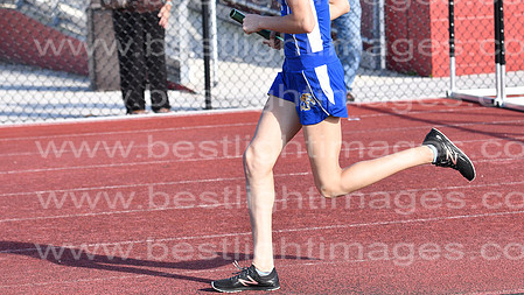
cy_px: 73
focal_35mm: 199
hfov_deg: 10.8
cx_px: 300
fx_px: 2766
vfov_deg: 6.1
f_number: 5.6
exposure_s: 1/3200
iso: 800
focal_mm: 98
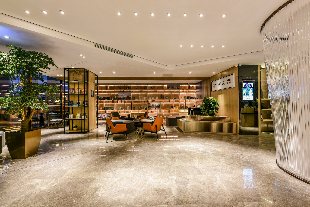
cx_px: 155
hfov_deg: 104.2
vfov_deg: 81.3
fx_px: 121
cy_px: 104
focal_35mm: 14
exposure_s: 1/2.5
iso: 320
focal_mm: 14
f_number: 11
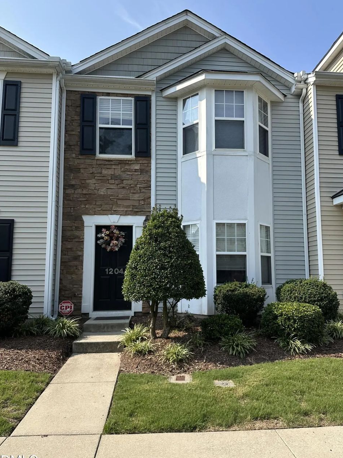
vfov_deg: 67.3
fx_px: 344
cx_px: 184
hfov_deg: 53.0
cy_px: 235
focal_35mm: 26
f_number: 1.78
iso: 80
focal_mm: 6.86
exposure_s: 1/2882
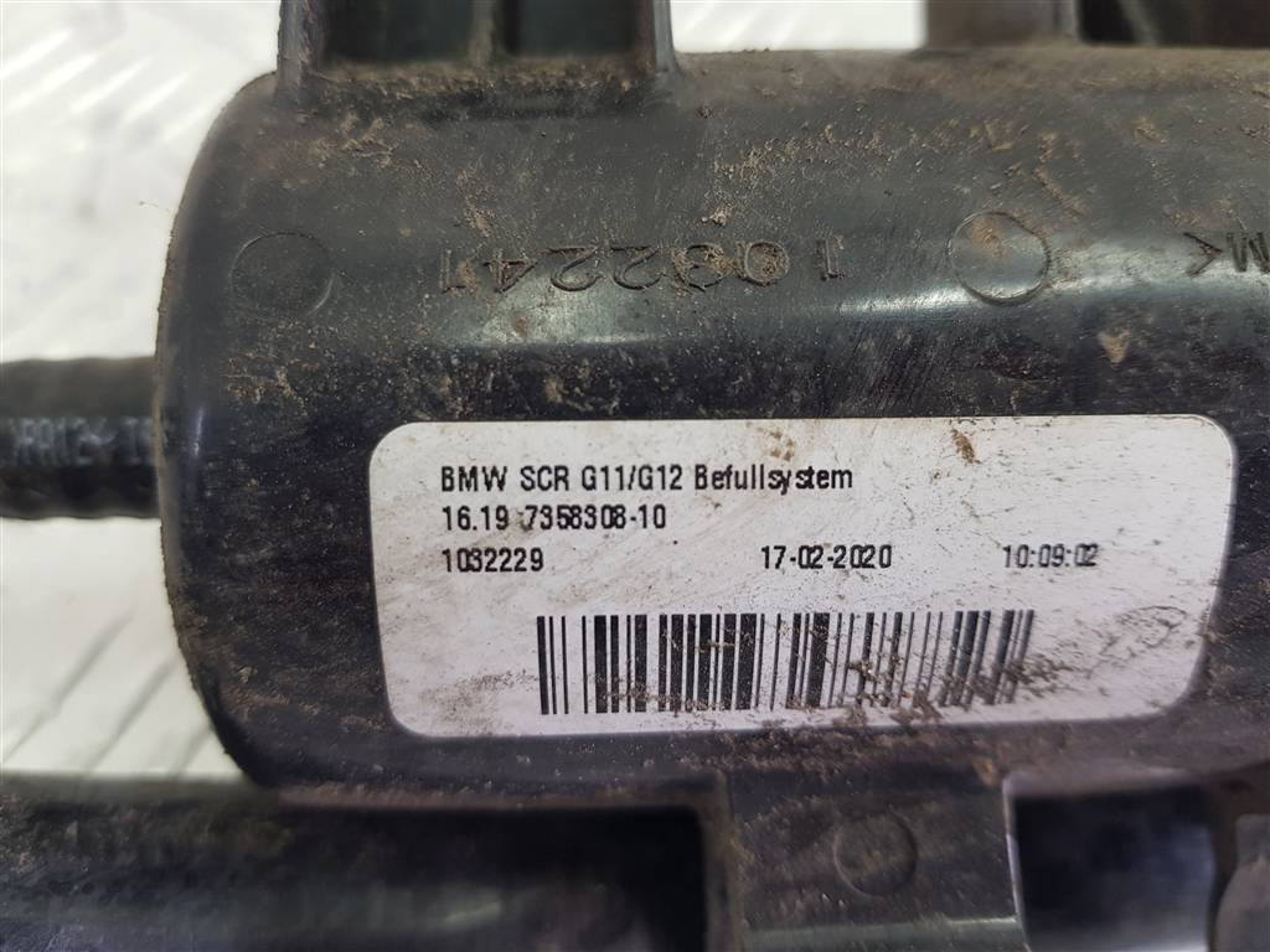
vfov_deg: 53.1
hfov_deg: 67.3
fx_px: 954
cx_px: 635
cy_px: 476
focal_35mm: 26
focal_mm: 4.2
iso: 64
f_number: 1.7
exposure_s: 1/50
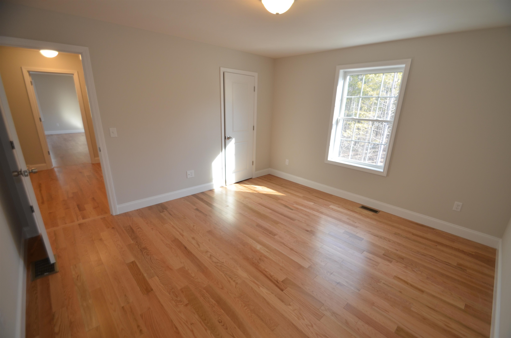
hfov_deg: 100.5
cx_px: 256
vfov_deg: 77.1
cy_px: 169
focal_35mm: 15
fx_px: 212
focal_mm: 10
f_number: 4
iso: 220
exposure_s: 1/60
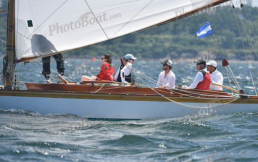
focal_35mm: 402
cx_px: 148
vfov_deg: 3.3
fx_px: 2828
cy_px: 90
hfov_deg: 5.2
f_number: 6.3
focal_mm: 340
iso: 250
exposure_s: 1/1250
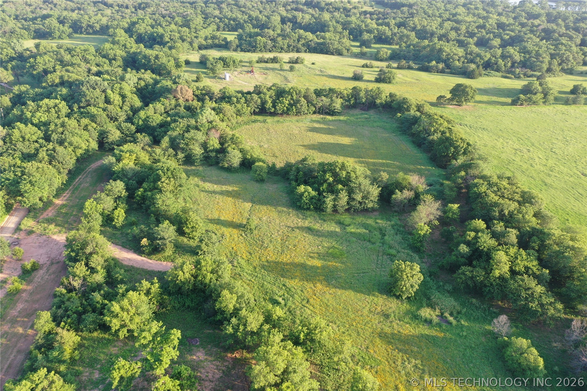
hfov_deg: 65.5
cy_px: 196
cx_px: 294
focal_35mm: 28
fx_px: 456
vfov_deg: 46.4
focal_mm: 10.26
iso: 100
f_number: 4.5
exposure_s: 1/80
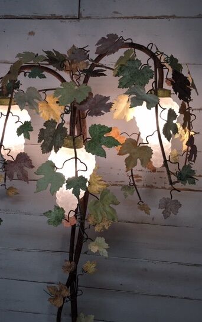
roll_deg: -2.4
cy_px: 167
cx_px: 80
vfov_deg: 54.0
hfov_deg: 35.3
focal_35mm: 36
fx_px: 317
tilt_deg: -11.3
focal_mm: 4.15
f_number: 2.2
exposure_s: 1/100
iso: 40
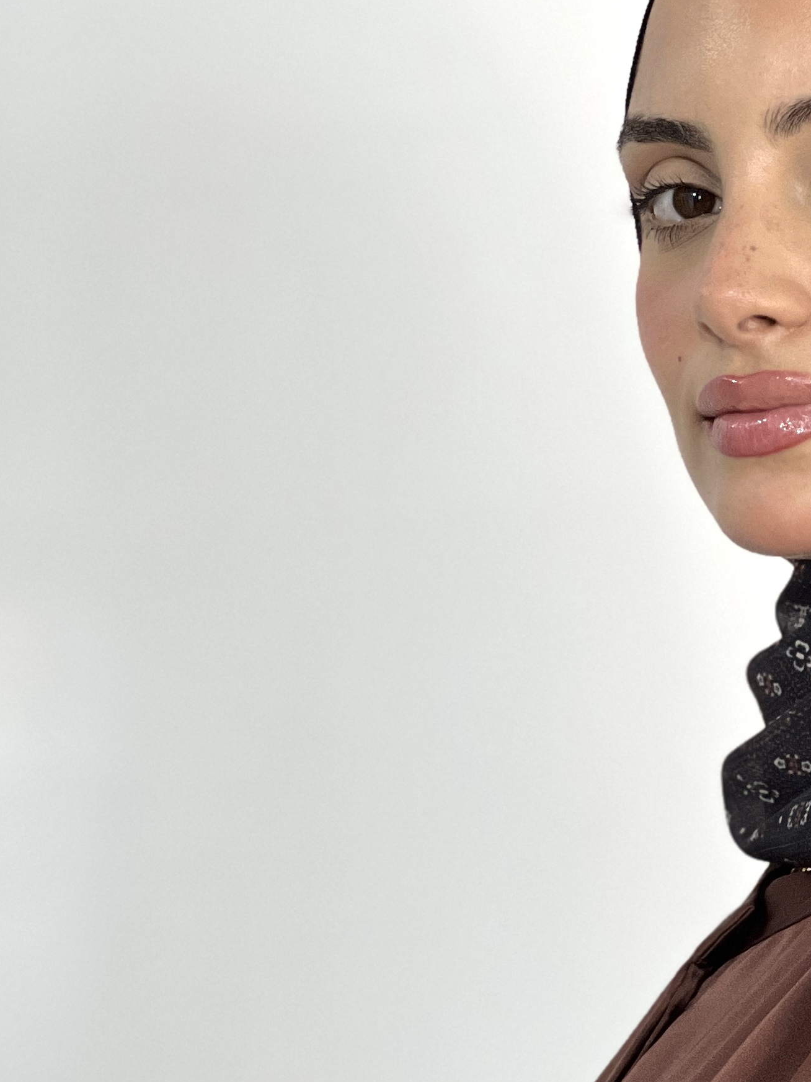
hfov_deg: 8.3
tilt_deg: -2.7
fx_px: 5560
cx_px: 934
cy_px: 971
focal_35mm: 178
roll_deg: +0.4
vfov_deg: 11.0
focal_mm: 9
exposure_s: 1/100
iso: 160
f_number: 2.8
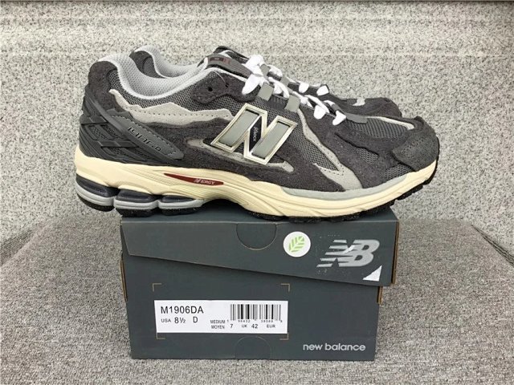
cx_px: 257
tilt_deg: -18.9
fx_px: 460
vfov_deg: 45.4
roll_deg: -0.4
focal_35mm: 31
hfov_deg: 58.4
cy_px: 192
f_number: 2.4
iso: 32
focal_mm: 3.3
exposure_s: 1/60
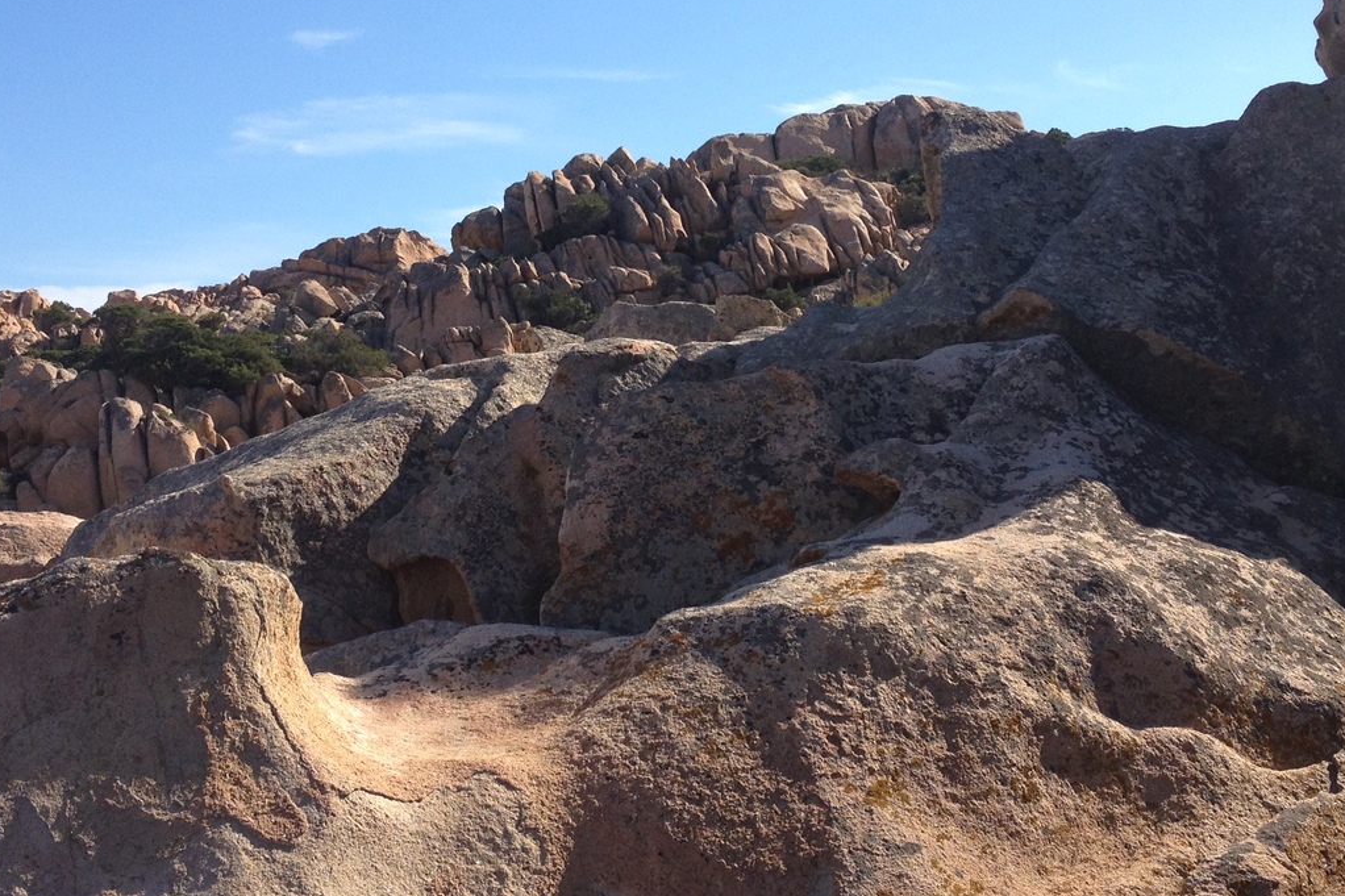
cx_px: 682
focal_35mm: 57
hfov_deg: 35.1
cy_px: 349
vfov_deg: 23.7
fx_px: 2129
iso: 64
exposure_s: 1/1623
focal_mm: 4.28
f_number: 2.4
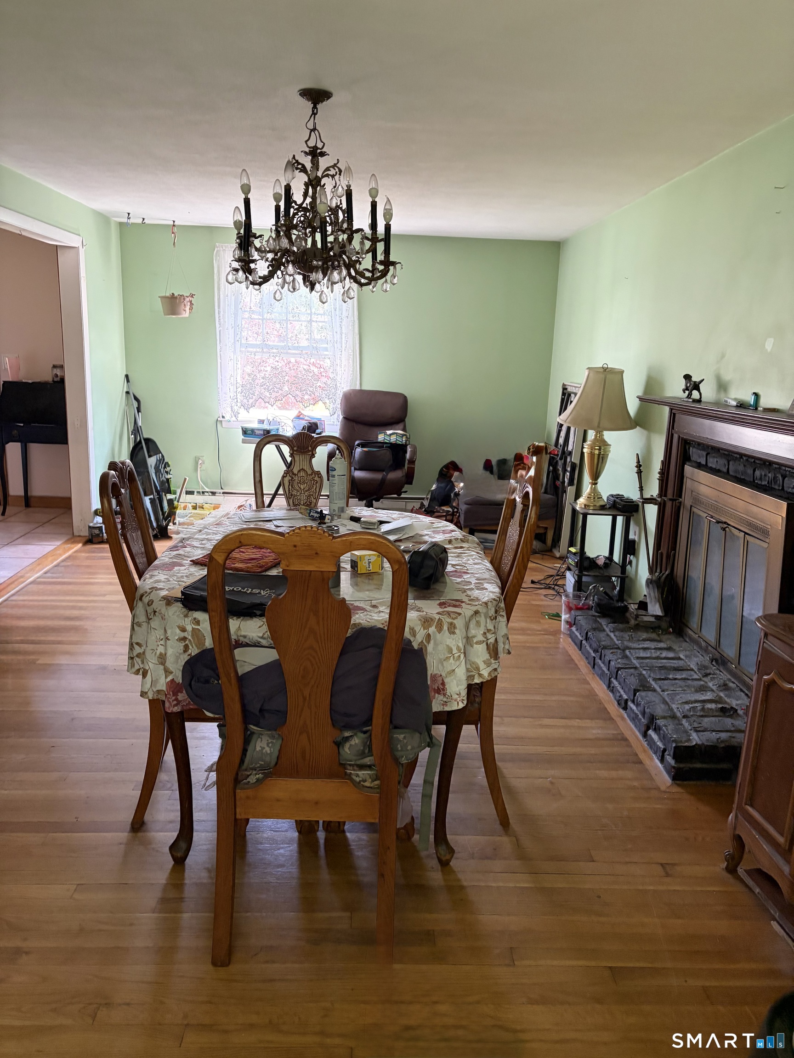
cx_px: 397
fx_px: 795
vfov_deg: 67.3
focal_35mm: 26
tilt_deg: -12.9
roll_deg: -2.0
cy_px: 529
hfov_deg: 53.1
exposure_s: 1/60
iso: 320
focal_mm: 5.96
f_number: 1.6
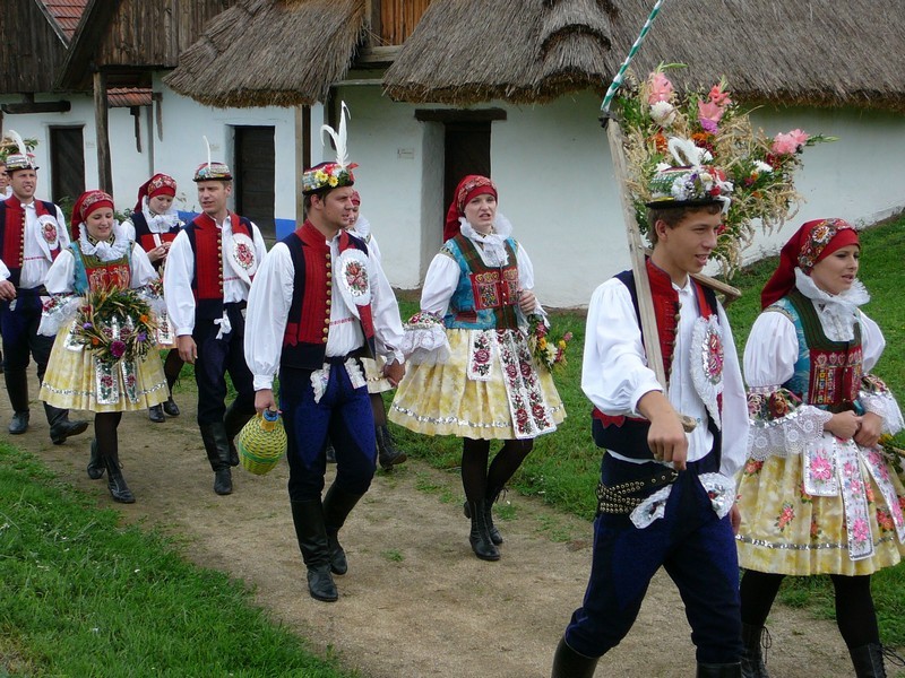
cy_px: 339
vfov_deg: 26.6
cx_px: 452
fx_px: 1438
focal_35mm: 55
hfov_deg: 34.9
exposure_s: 1/500
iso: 80
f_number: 3.5
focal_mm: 8.2
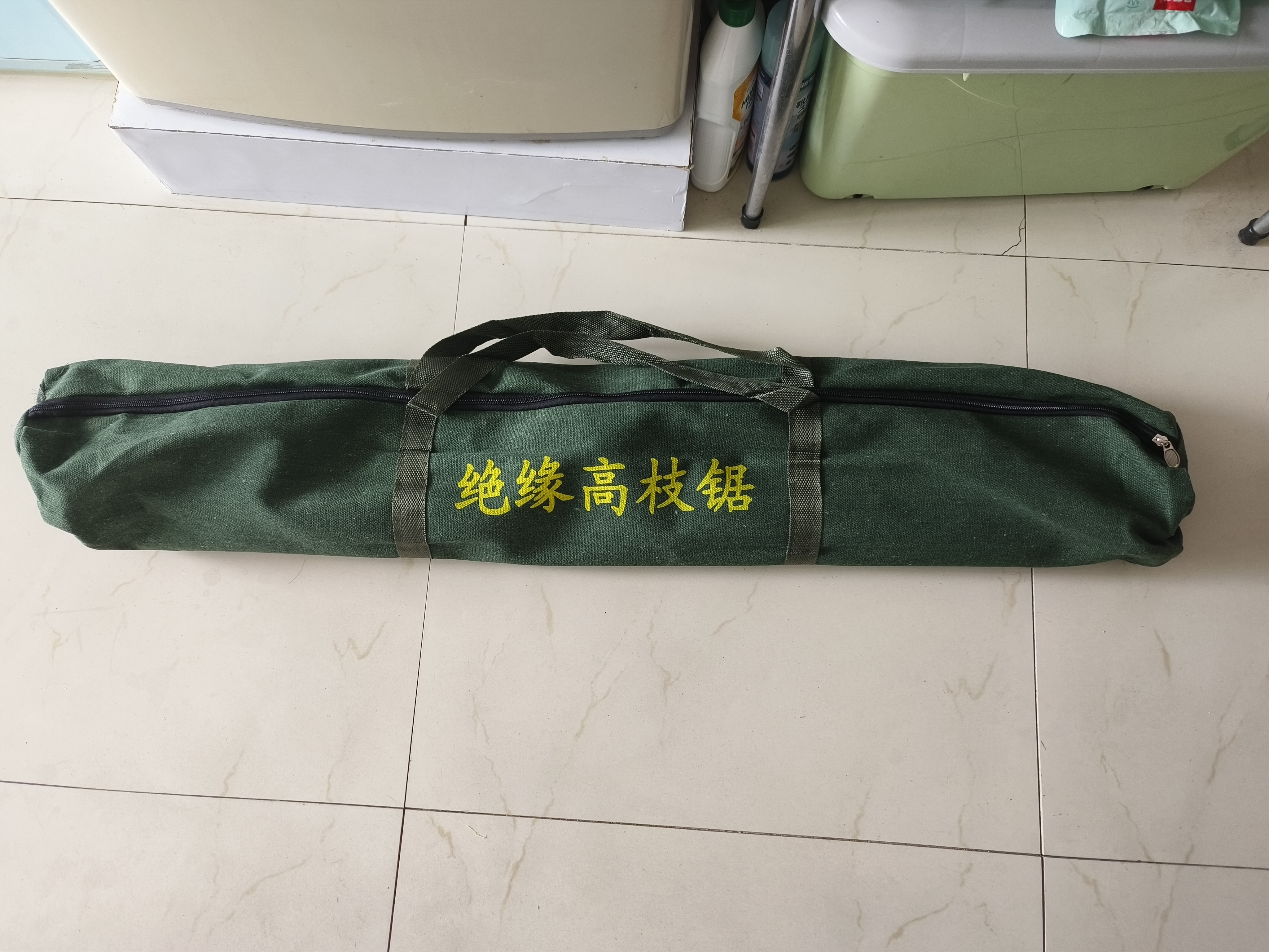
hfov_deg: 73.9
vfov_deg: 58.9
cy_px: 476
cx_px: 634
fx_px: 843
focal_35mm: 23
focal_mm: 5.5
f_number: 1.75
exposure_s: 1/100
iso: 929
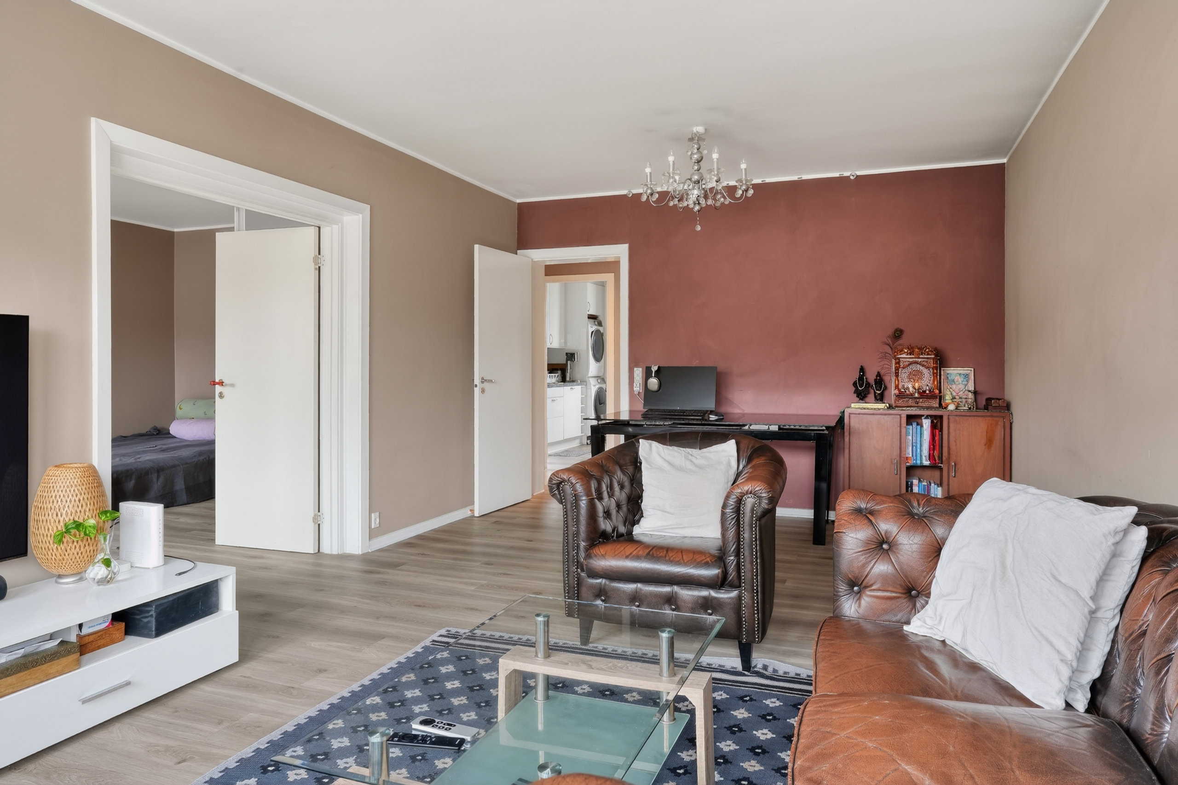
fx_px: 752
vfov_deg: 55.1
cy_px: 392
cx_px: 589
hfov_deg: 76.1
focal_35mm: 23
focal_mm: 23
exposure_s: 1/6
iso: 320
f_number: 9
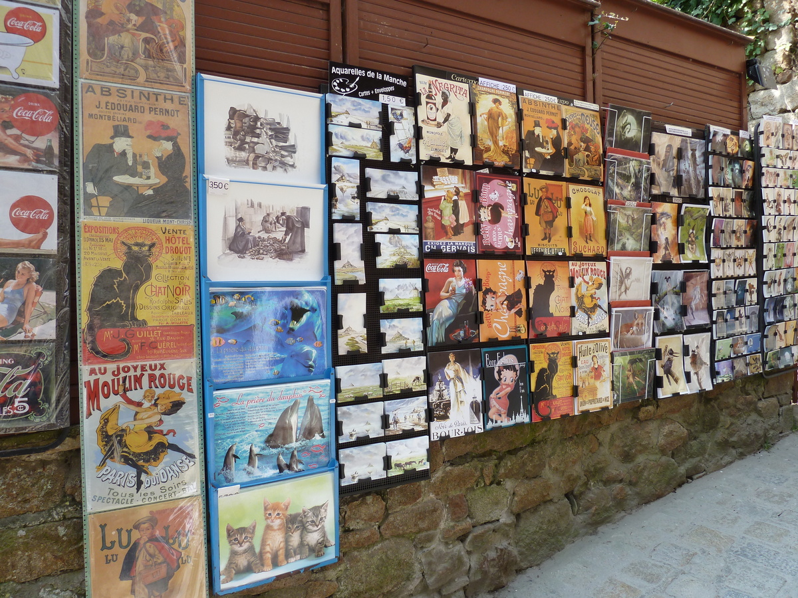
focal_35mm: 25
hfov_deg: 69.4
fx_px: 576
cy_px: 299
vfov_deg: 54.9
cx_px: 399
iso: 80
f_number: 4
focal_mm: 4.1
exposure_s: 1/125
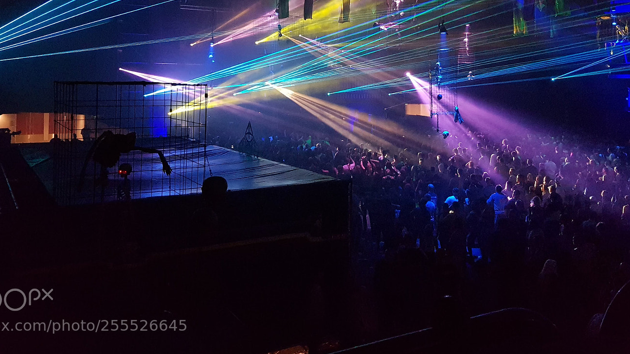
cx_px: 322
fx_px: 585
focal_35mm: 35
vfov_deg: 32.8
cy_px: 72
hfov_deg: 56.6
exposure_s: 1/50
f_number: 1.7
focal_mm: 4.2
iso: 640
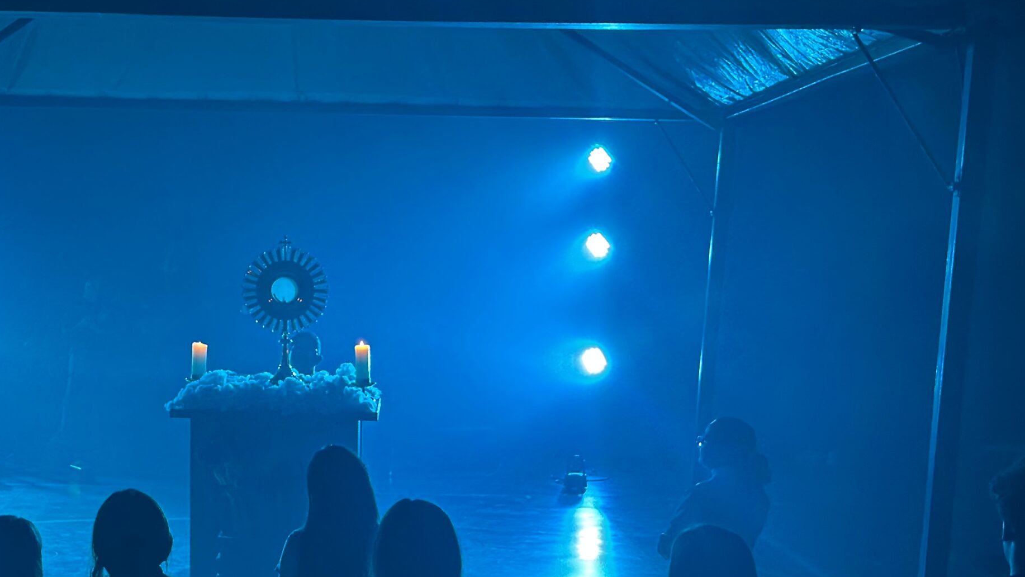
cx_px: 327
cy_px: 485
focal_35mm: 73
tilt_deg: -6.7
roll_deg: -1.4
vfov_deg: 16.4
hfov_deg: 28.7
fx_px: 1984
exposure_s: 1/52
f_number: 1.78
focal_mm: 6.86
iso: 320
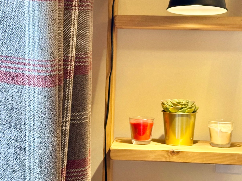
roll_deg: -1.0
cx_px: 119
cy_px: 39
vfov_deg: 18.3
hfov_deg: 24.4
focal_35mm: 80
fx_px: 559
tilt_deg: -2.2
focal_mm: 6.86
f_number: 1.78
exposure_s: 1/50
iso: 64
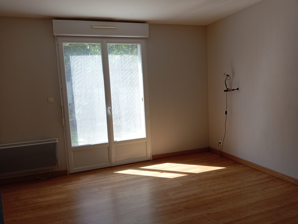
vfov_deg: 51.4
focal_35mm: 27
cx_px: 149
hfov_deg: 65.3
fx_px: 232
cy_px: 112
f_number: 1.8
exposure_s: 1/50
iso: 100
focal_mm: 4.05
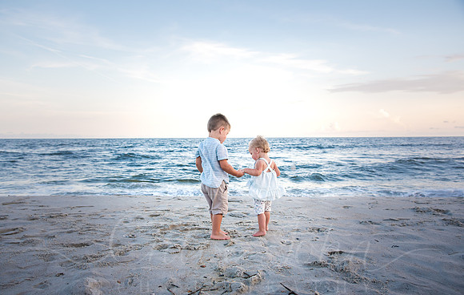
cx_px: 224
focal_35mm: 33
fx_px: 420
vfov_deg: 38.6
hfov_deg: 57.8
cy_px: 159
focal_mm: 31
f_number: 5.6
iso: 250
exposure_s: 1/80
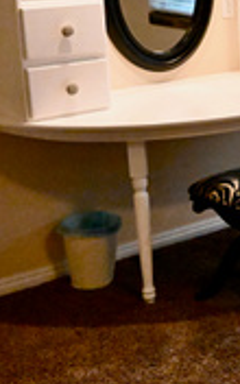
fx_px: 931
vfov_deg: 23.1
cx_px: 502
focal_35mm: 89
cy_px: 112
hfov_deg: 12.6
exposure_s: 1/1000
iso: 16000
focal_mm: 24
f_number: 4
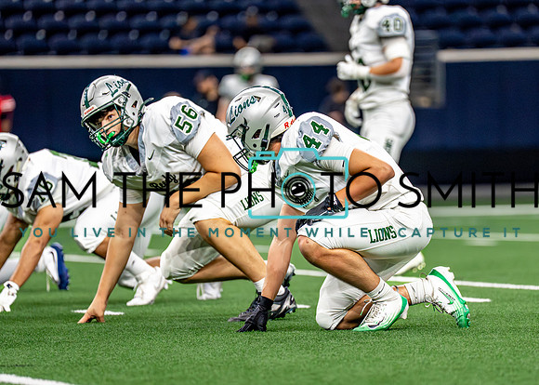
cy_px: 222
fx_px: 4539
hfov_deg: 6.8
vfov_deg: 4.9
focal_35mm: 297
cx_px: 306
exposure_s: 1/2000
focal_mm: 200
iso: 5000
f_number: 2.8
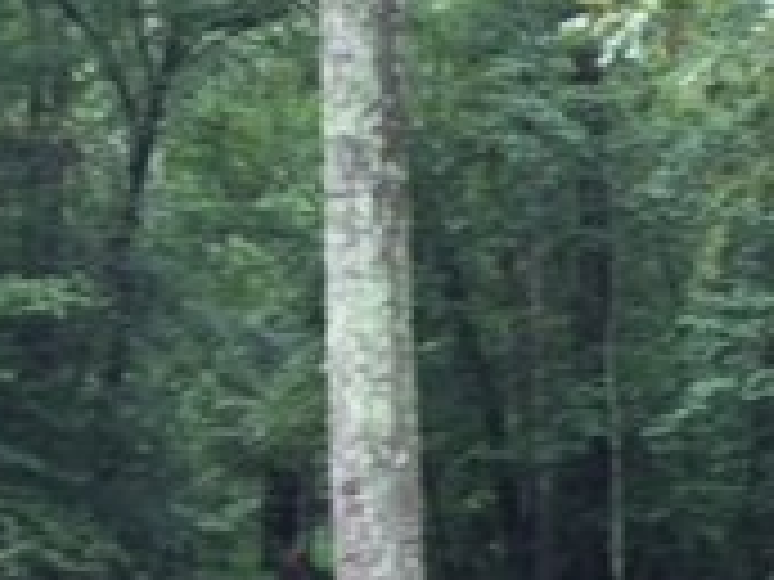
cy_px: 620
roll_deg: +0.0
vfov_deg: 13.5
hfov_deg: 17.9
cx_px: 58
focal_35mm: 108
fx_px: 2415
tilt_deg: -2.2
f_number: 2.2
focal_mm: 4.15
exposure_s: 1/120
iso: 50
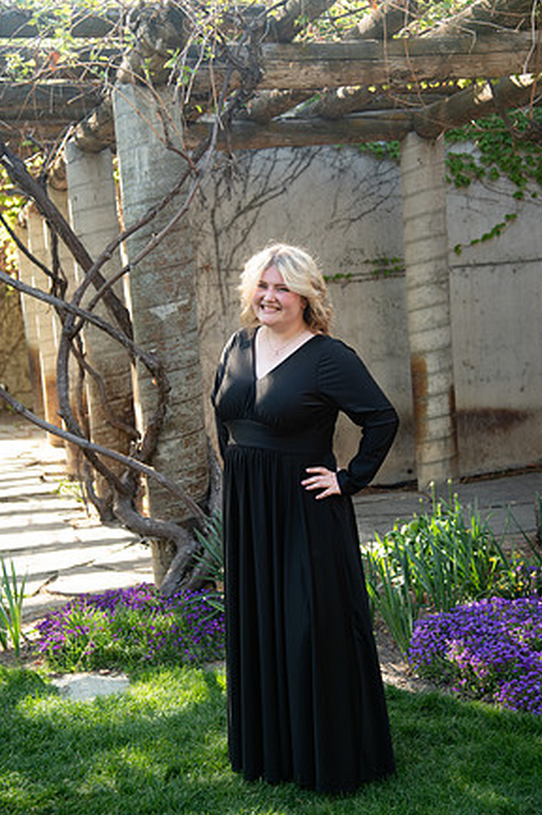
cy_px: 420
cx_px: 279
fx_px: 1176
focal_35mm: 52
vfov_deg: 38.2
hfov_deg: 26.0
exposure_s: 1/125
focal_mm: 50
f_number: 4
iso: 250
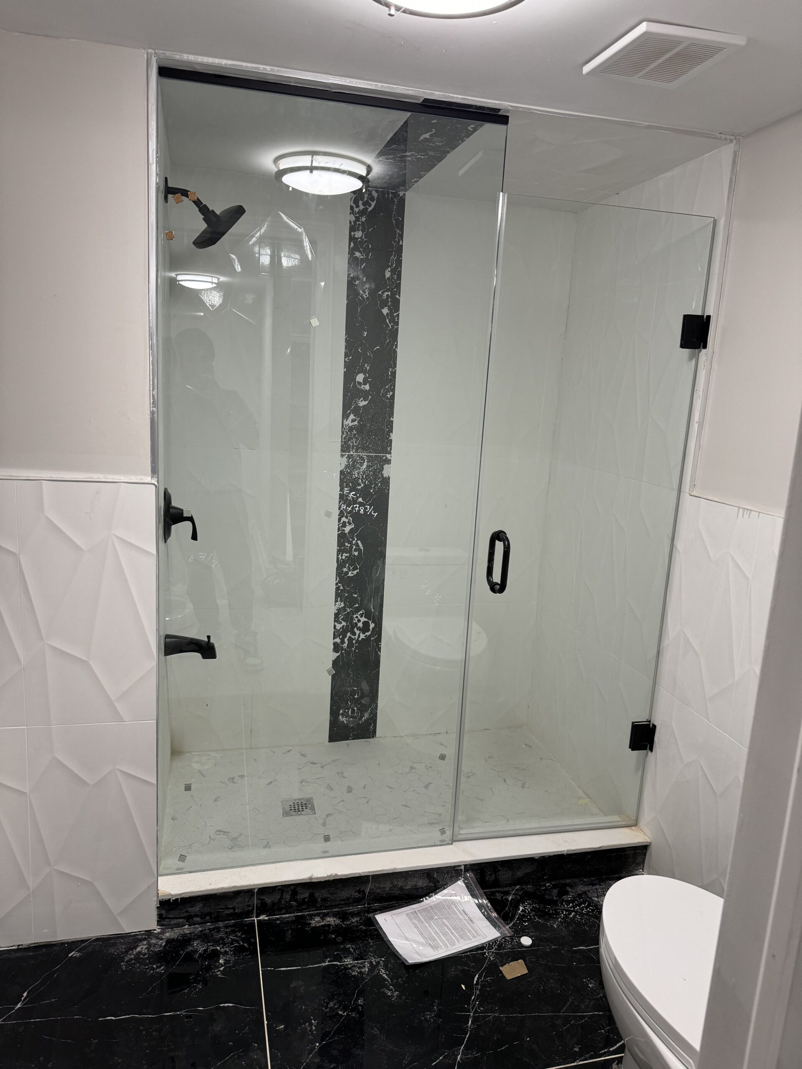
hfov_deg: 56.8
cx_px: 401
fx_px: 741
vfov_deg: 71.6
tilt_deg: -10.6
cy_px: 534
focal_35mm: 24
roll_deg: -3.4
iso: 200
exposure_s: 1/60
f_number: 1.78
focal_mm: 6.76
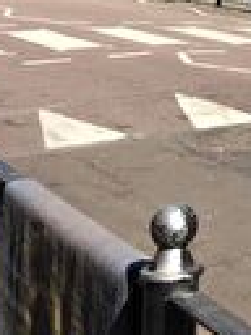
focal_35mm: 119
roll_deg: -0.1
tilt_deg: +8.2
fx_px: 1150
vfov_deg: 14.8
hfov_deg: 11.4
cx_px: 481
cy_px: -239
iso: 32
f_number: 2.2
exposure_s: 1/1099
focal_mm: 4.15
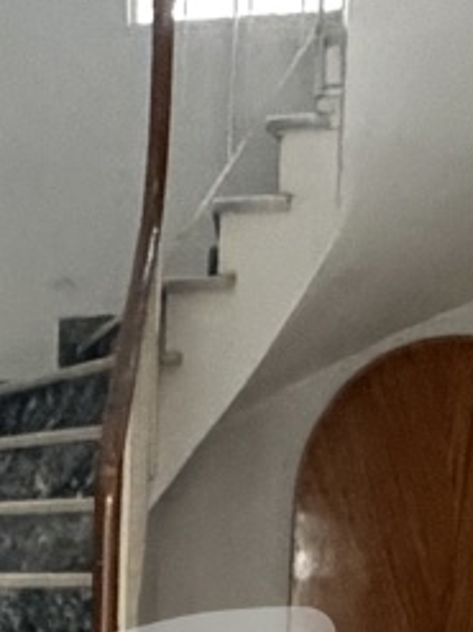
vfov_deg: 16.5
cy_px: 944
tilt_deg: -8.0
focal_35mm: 109
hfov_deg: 12.9
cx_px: -205
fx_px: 1988
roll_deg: -0.7
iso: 1000
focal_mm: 2.22
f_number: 2.2
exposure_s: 1/60
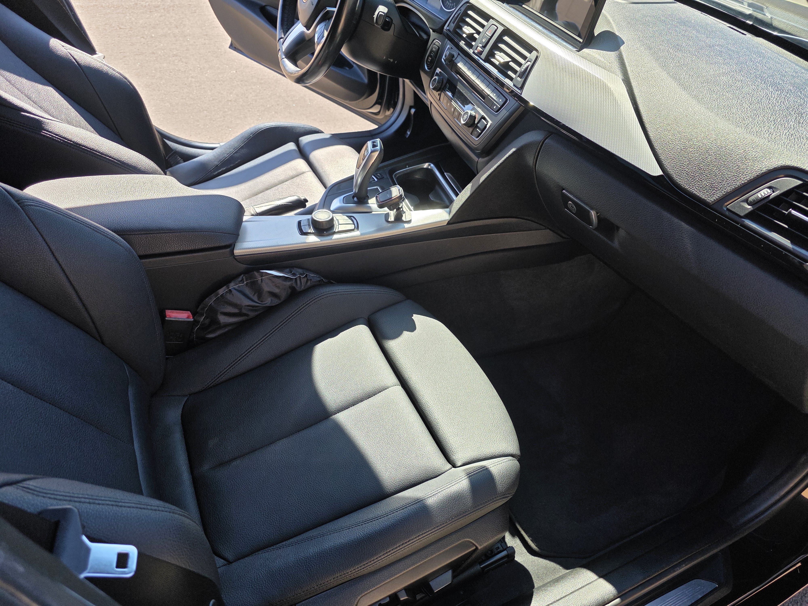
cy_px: 303
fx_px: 537
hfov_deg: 73.9
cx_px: 404
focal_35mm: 23
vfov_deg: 58.9
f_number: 1.7
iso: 32
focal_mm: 6.3
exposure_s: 1/359
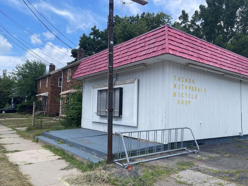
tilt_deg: +4.1
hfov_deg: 63.4
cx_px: 129
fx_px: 201
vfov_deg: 49.8
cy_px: 98
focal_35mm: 28
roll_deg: -2.3
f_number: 1.6
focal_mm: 5.1
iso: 50
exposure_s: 1/3344
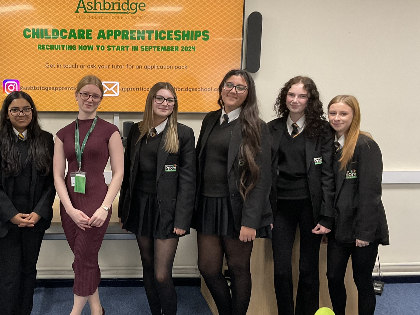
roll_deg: -0.8
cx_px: 120
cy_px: 156
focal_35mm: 44
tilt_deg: -8.4
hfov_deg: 42.0
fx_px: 534
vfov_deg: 32.9
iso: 100
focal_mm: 3
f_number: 1.8
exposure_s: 1/60
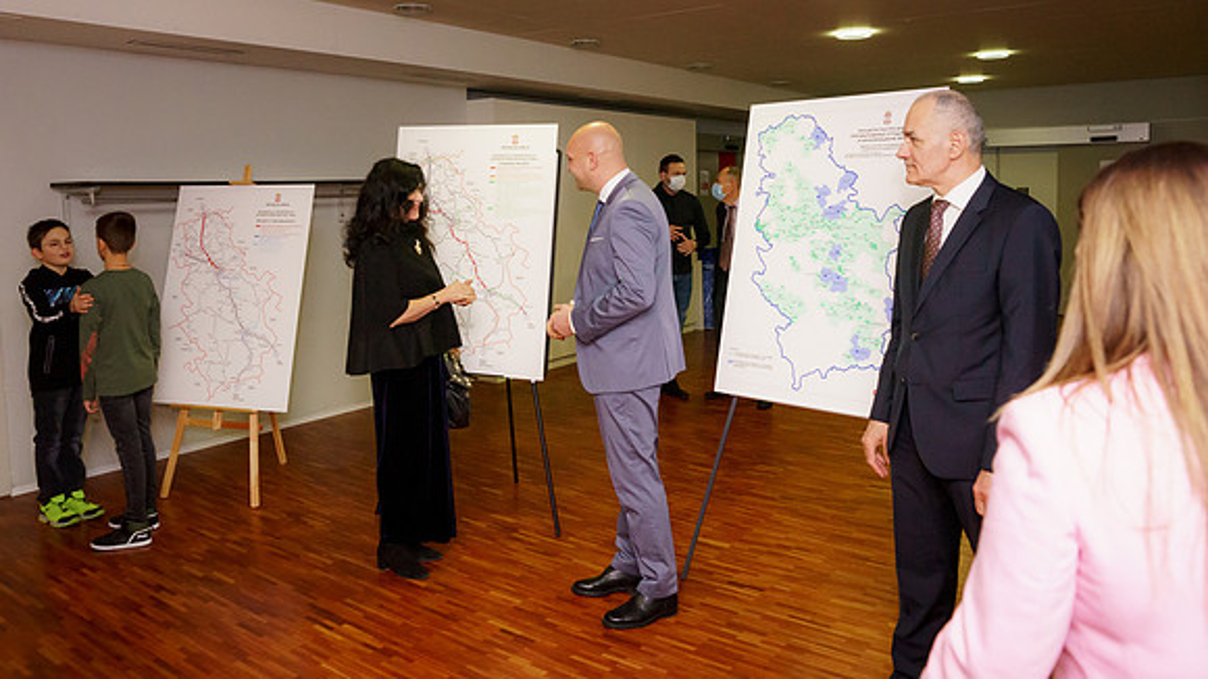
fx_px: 853
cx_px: 575
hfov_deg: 70.5
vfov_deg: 43.0
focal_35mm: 27
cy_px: 253
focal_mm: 24
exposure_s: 1/250
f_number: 4
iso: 2500
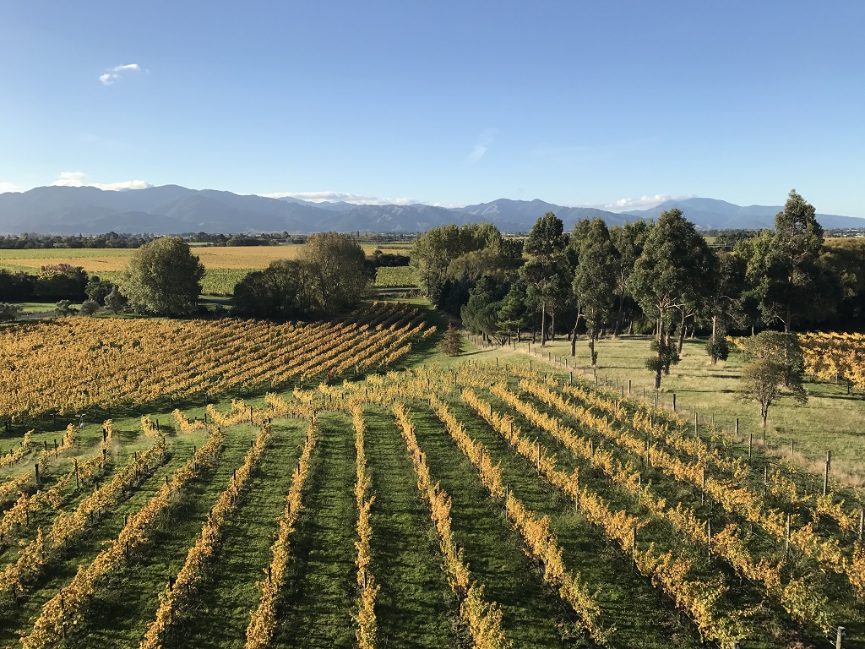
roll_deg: +0.2
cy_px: 324
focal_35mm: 28
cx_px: 432
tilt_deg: -7.7
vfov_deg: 49.7
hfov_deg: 63.4
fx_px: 700
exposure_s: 1/1623
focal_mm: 3.99
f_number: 1.8
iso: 20
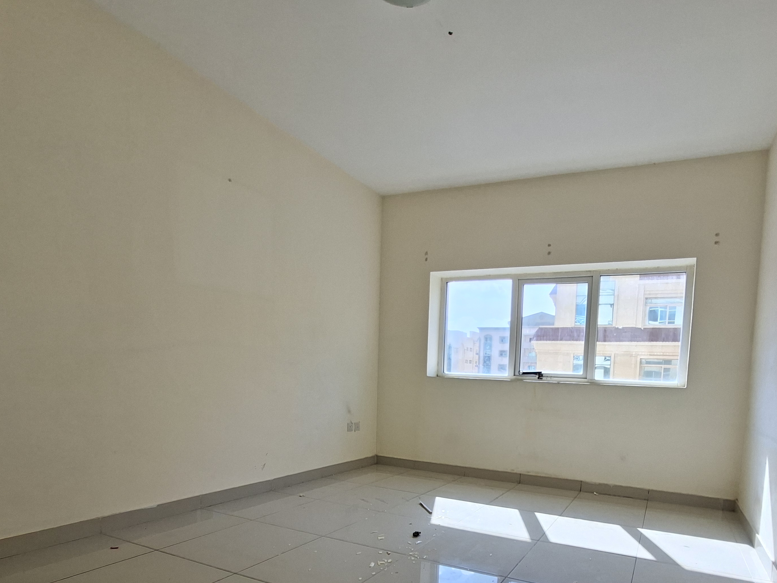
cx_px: 485
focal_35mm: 19
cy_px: 417
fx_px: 426
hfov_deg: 83.1
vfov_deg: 65.6
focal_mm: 1.74
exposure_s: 1/120
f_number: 2.2
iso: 40
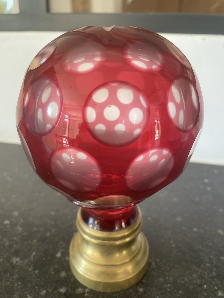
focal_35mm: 26
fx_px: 224
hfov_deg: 53.1
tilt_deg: -24.9
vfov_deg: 67.3
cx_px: 112
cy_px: 149
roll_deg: -1.4
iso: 125
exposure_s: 1/109
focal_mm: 4.2
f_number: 1.6
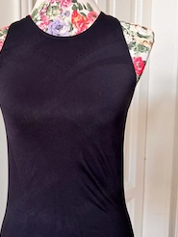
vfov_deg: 47.8
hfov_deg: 36.3
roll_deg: -0.8
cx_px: 51
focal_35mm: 39
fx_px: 267
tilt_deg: -7.0
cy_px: 129
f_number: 1.78
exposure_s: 1/60
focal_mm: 6.76
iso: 320
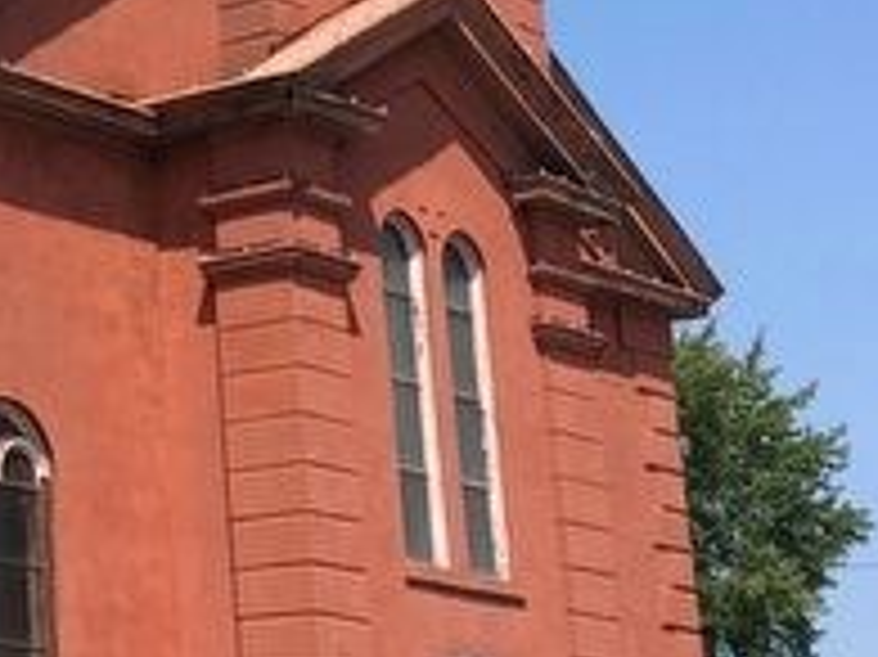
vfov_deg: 12.3
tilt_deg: +18.2
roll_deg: +0.0
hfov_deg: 15.4
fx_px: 3016
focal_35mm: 119
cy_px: 0
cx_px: -405
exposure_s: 1/1538
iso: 25
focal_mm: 4.15
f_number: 2.2
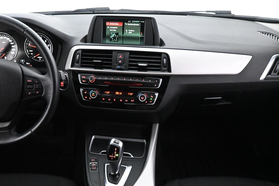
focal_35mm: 34
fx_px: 263
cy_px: 131
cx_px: 118
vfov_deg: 38.2
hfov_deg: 55.6
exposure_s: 1/60
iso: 9000
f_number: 3.5
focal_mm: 16
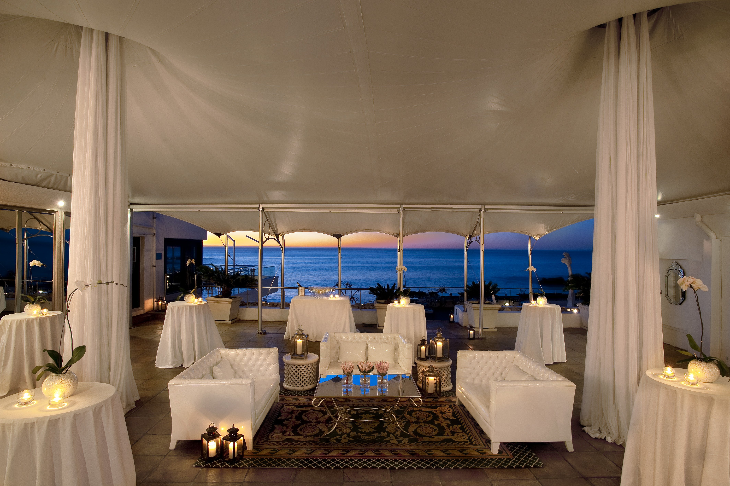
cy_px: 243
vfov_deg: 64.5
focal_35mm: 19
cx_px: 365
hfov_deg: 86.9
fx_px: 385
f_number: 9.5
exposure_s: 2
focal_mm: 19
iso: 200
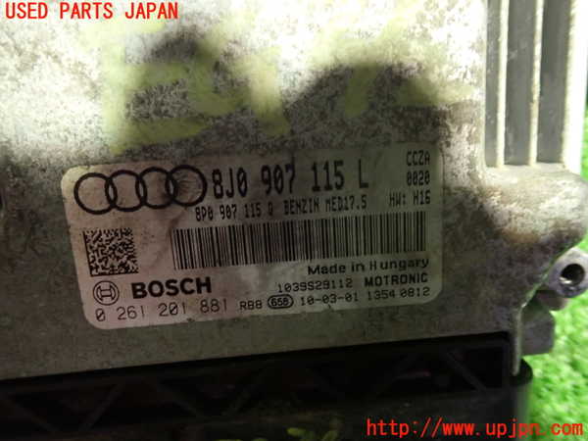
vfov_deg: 49.7
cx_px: 294
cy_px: 220
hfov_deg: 63.4
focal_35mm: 28
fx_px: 476
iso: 800
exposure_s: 1/20
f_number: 2.2
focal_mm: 5.05
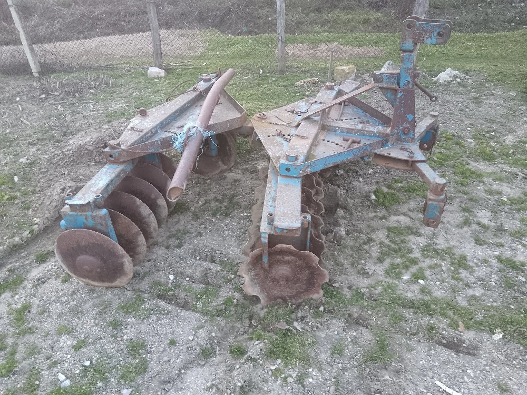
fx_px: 411
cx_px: 264
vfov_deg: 51.4
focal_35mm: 27
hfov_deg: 65.3
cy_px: 198
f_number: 1.9
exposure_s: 1/25.1
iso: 1028
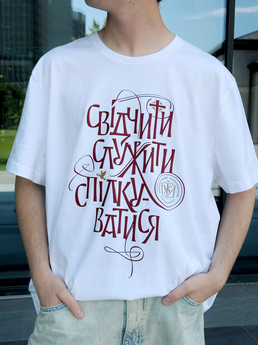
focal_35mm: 48
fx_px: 477
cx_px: 129
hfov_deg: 30.3
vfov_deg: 39.7
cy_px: 172
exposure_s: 1/1848
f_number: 1.78
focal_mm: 6.86
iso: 64
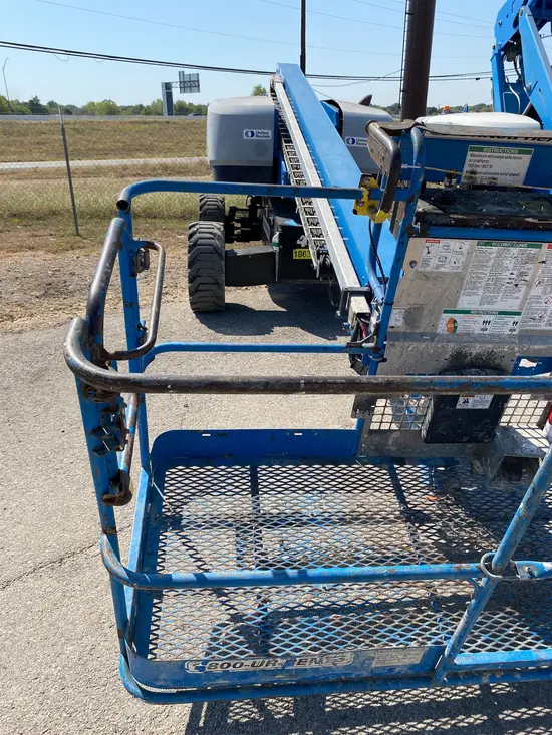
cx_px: 276
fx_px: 553
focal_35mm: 26
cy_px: 368
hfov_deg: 53.1
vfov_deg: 67.3
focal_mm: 4.25
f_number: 1.8
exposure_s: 1/2625
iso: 32
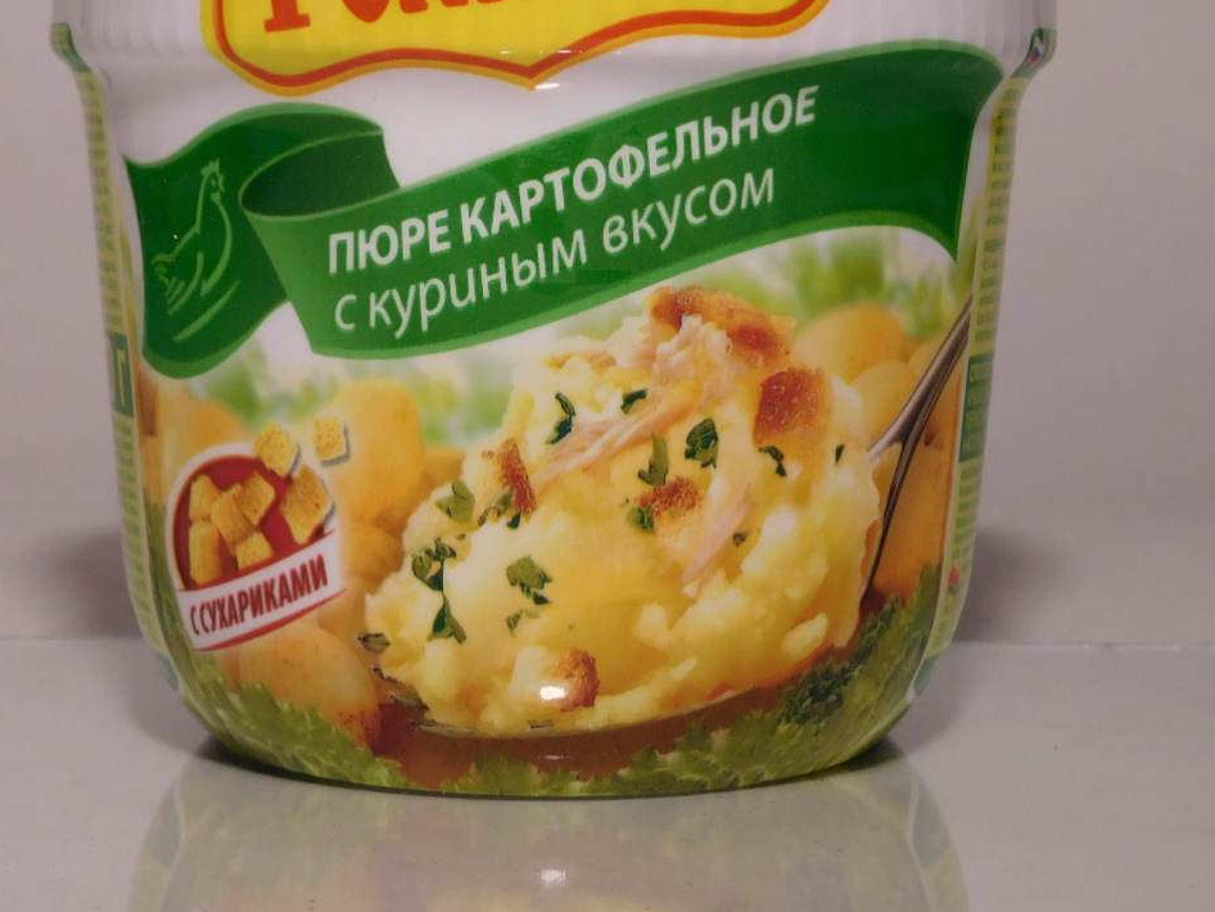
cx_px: 529
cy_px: 299
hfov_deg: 21.1
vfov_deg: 15.9
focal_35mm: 93
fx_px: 3265
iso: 160
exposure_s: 1/30
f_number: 4.2
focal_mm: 9.8
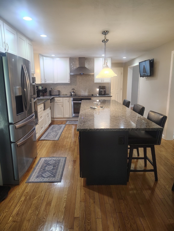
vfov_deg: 71.5
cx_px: 87
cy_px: 116
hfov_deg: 56.9
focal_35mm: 24
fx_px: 160
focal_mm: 5.56
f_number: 1.8
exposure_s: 1/60
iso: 1825
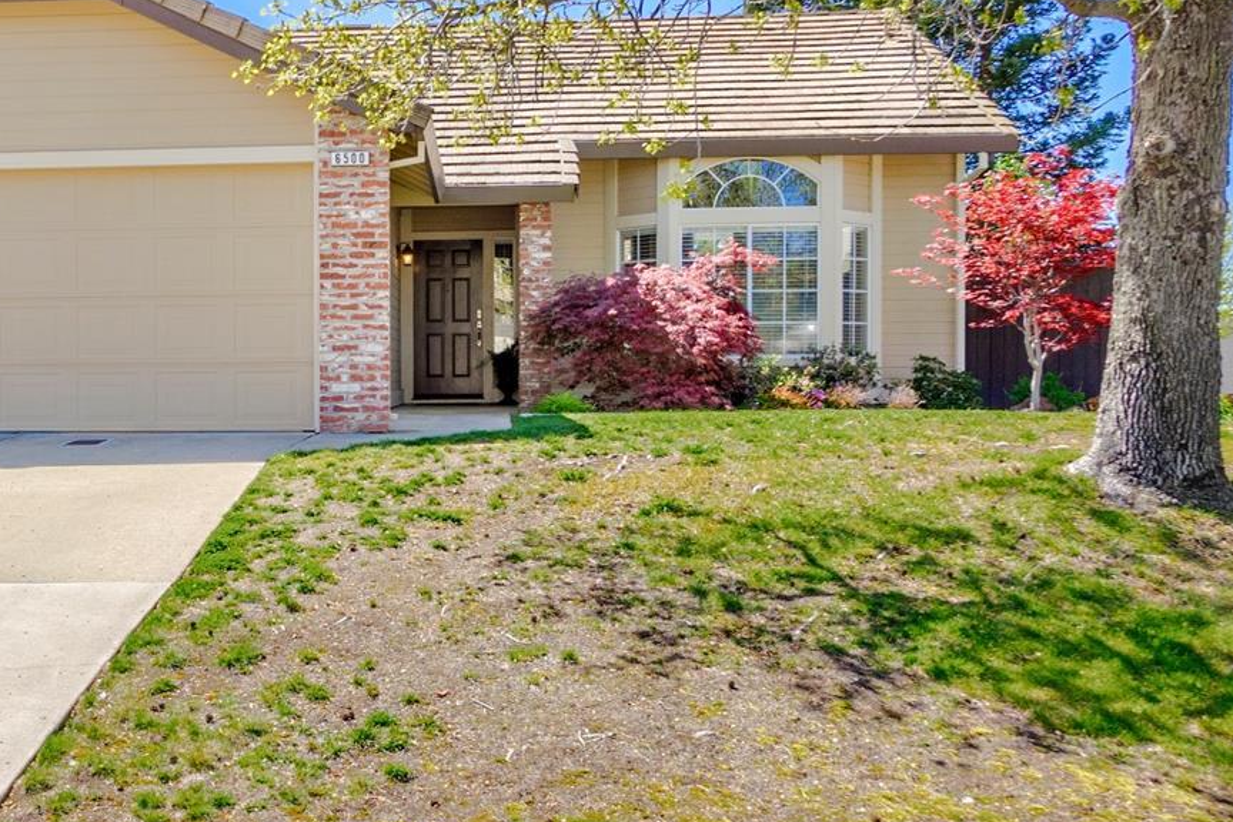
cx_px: 225
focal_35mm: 33
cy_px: 181
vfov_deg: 38.7
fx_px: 1130
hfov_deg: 53.0
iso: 100
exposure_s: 1/125
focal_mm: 13
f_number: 8
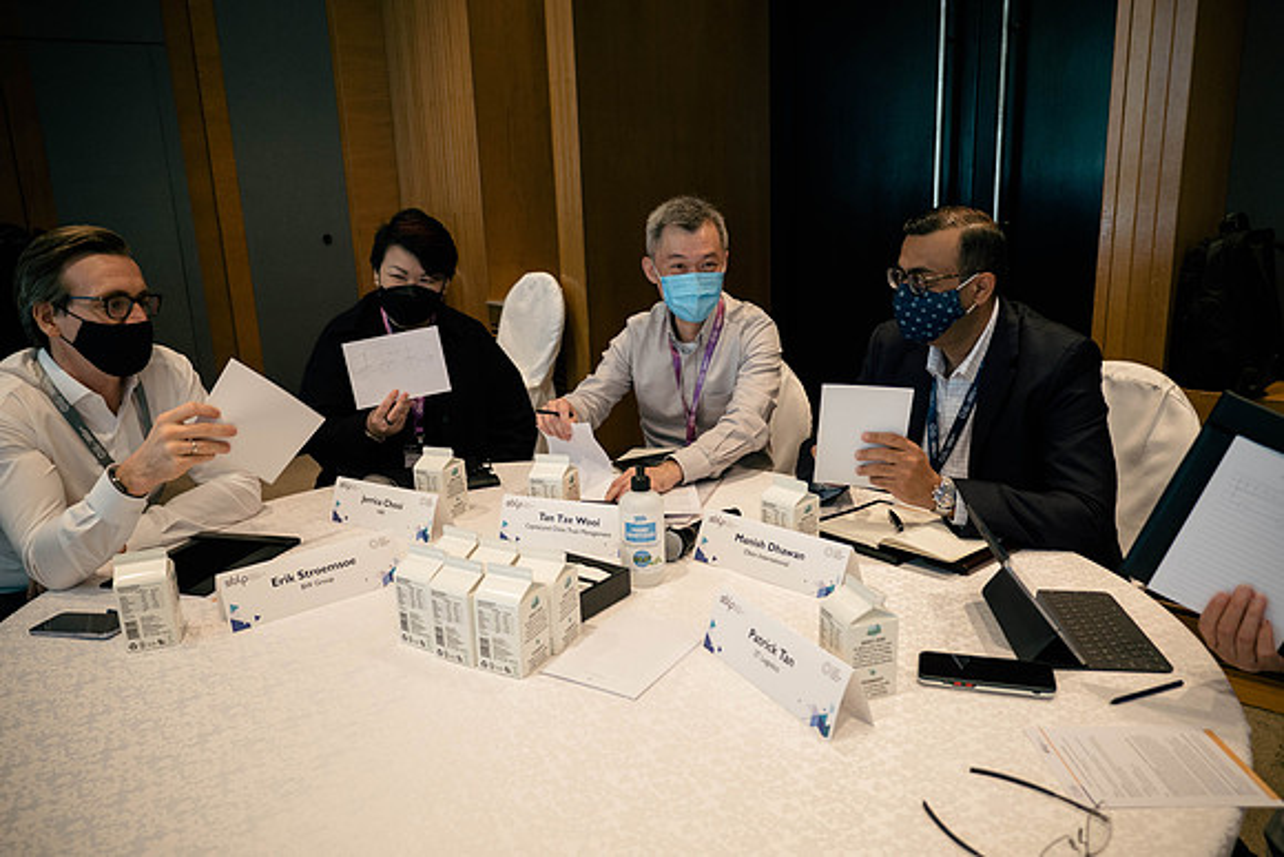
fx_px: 1002
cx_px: 642
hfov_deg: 65.3
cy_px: 428
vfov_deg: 46.3
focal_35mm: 28
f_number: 1.7
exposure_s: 1/100
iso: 250
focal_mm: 13
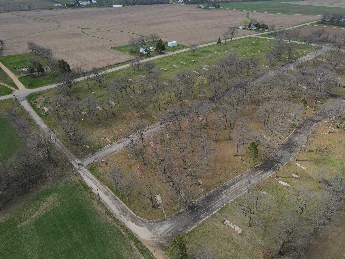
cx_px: 172
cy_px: 130
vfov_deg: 56.8
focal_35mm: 24
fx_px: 239
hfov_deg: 71.6
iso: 100
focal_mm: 4.5
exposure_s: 1/500
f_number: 2.8
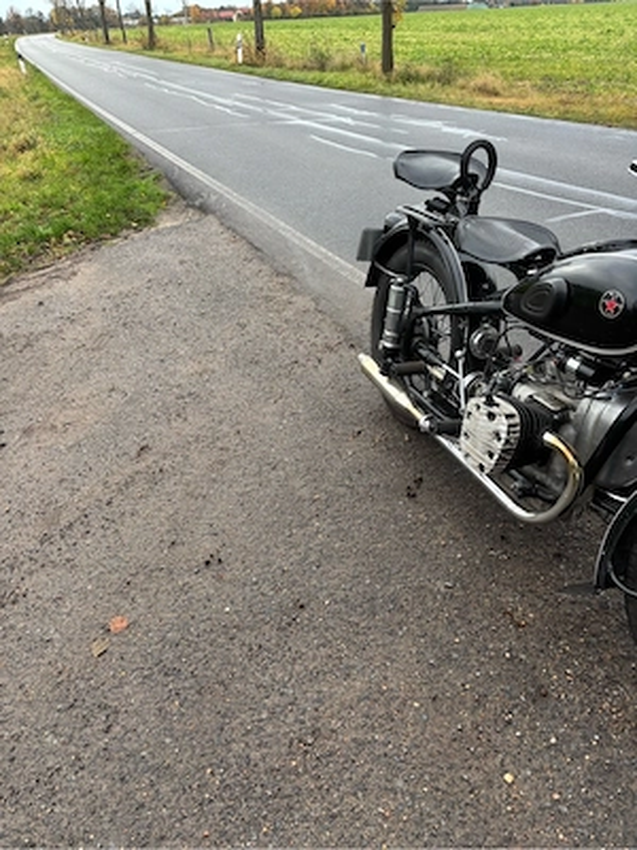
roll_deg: +1.1
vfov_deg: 67.3
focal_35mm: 26
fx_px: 638
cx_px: 318
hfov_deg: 53.1
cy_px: 425
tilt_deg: -32.6
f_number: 1.6
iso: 40
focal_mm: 5.96
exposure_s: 1/258
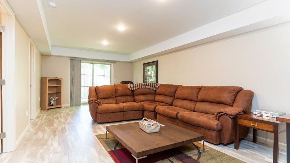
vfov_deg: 58.3
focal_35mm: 19
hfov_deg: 89.6
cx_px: 145
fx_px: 146
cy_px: 82
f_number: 8
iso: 250
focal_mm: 18
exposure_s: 1/1.25
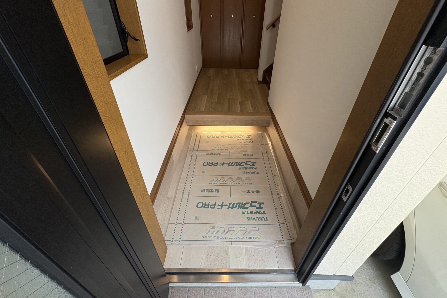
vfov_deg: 76.8
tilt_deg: -32.7
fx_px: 186
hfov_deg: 100.4
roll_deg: +0.4
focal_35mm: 15
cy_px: 126
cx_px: 225
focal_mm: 2.22
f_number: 2.2
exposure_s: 1/120
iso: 200
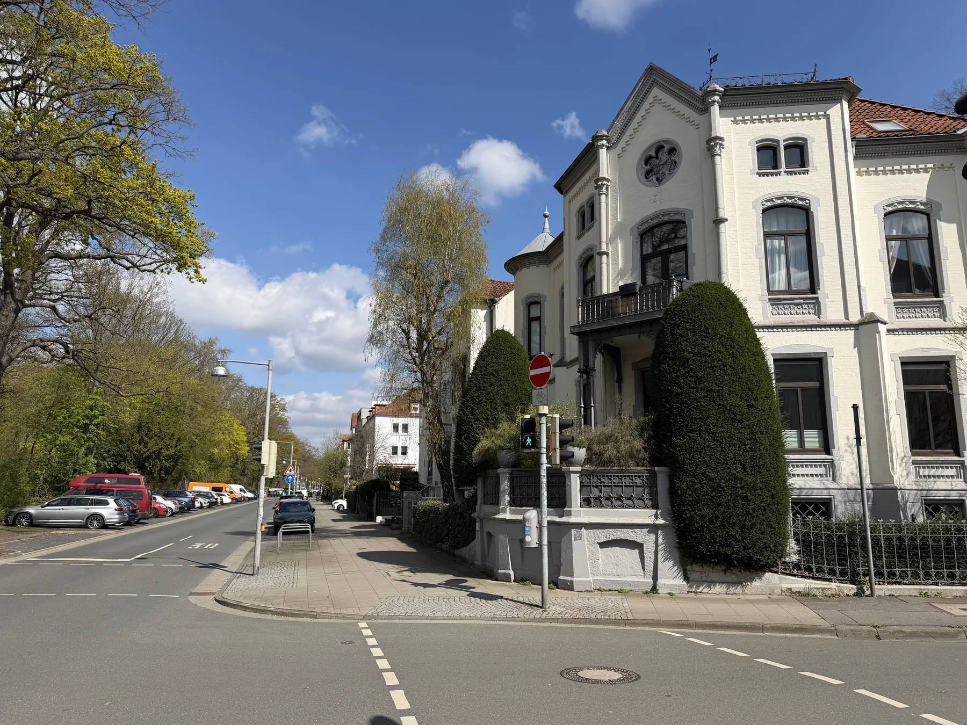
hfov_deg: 71.6
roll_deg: -0.5
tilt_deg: +11.9
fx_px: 670
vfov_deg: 56.8
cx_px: 484
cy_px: 362
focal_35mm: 24
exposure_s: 1/5714
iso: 80
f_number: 1.78
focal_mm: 6.76
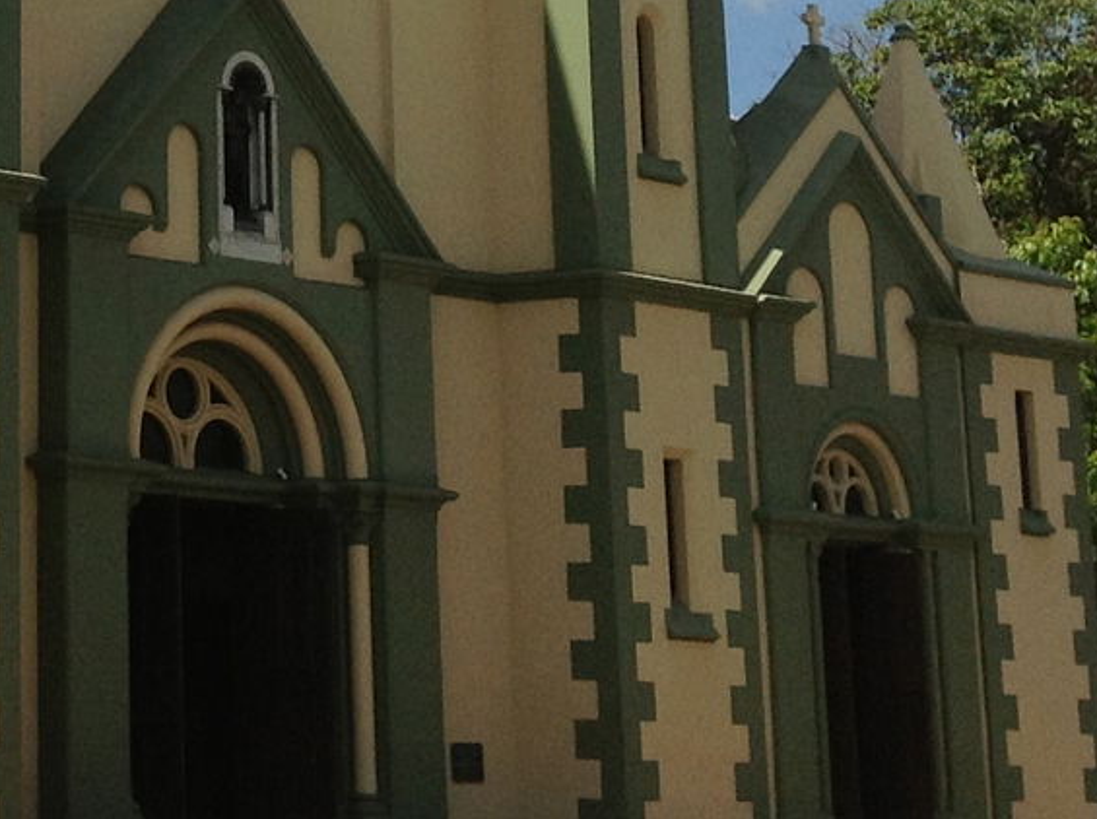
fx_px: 3766
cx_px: -196
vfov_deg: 12.1
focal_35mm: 119
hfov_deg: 16.0
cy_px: -241
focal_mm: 4.28
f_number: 2.4
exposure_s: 1/3030
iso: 50
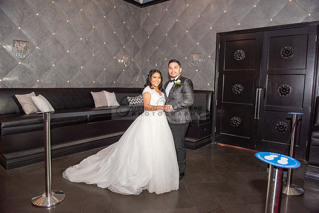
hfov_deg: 73.7
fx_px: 213
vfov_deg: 53.2
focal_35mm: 24
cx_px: 160
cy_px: 106
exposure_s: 1/160
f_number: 4
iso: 1600
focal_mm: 24
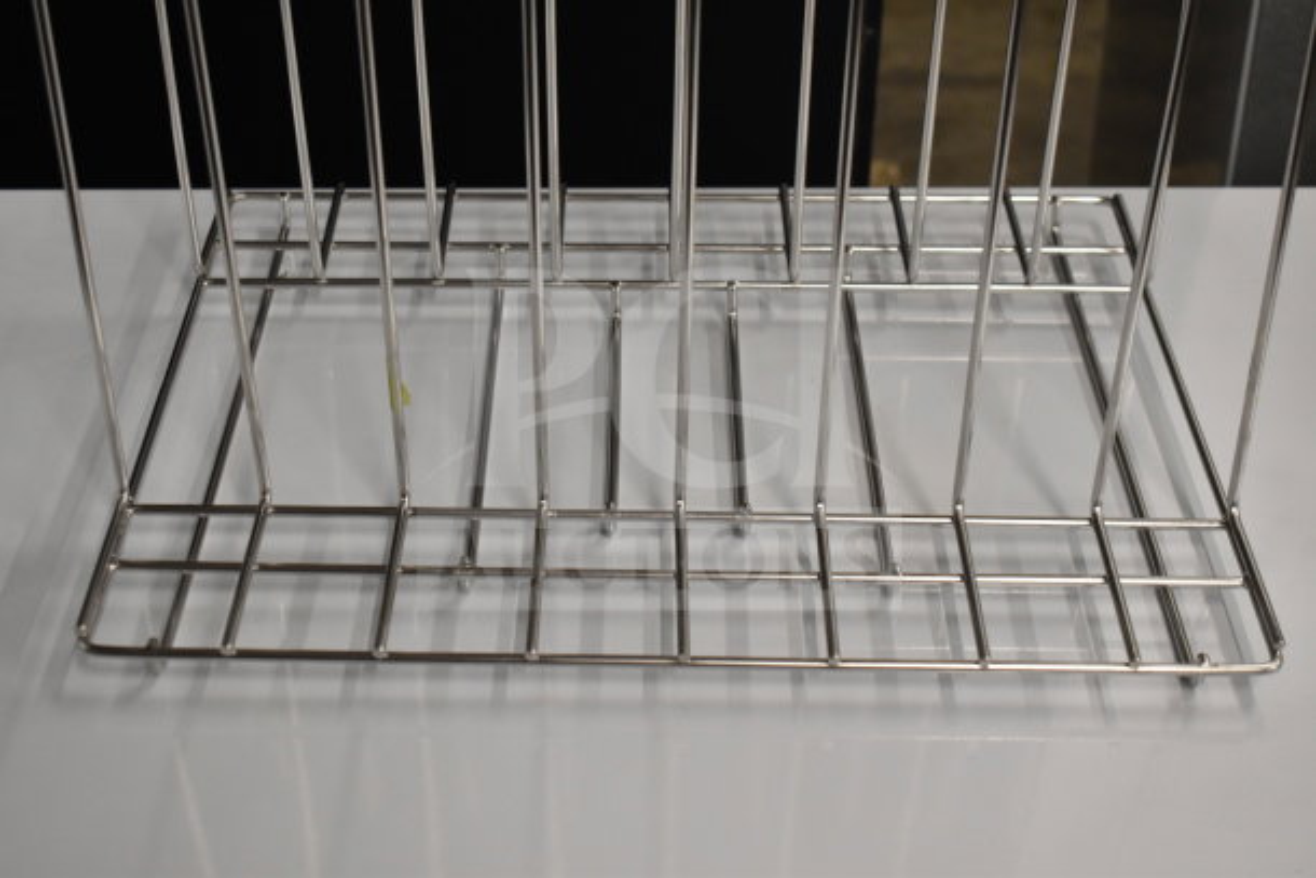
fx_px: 1974
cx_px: 658
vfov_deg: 25.1
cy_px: 439
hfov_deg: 36.9
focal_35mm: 54
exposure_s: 1/60
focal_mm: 36
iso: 1400
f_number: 4.8
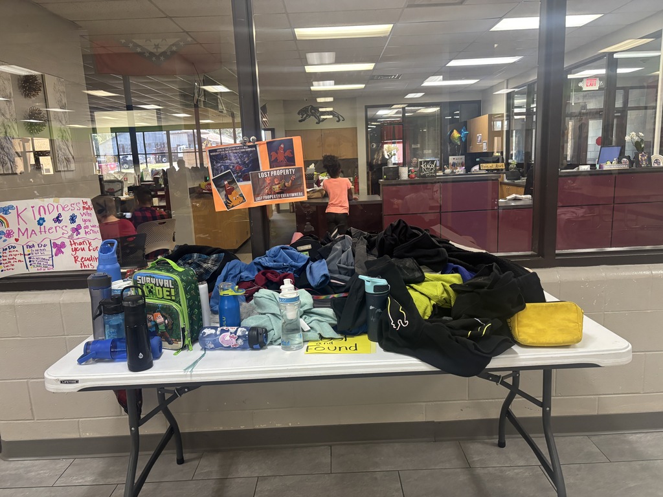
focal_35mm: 26
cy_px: 248
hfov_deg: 67.3
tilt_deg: -10.0
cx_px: 332
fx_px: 498
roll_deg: +3.0
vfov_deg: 53.1
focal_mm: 5.96
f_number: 1.6
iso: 250
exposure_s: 1/60
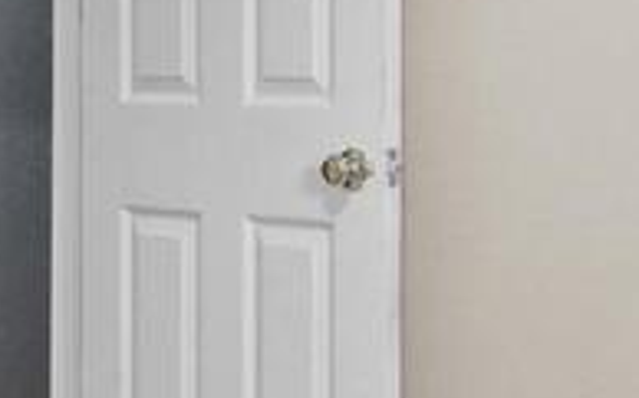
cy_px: 212
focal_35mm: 121
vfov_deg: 10.8
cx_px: 184
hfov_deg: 17.2
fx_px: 2106
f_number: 7.1
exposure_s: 1/13
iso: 1600
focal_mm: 16
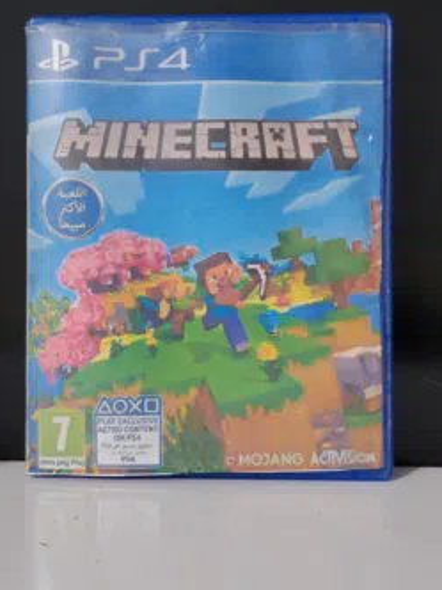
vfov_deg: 40.3
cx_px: 206
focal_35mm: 47
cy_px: 238
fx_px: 800
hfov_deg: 30.9
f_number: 1.75
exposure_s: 1/25
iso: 1938
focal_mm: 5.25
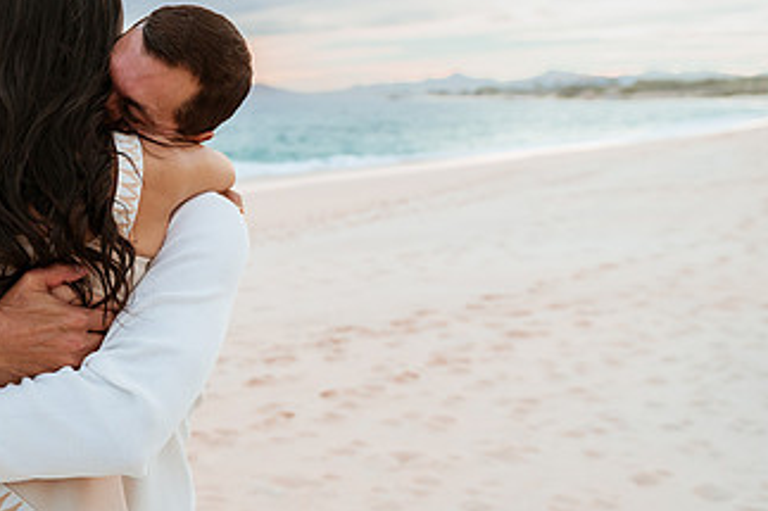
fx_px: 1002
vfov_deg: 28.6
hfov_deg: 40.4
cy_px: 213
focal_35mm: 47
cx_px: 164
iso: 250
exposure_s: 1/4000
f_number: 2.8
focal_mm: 24
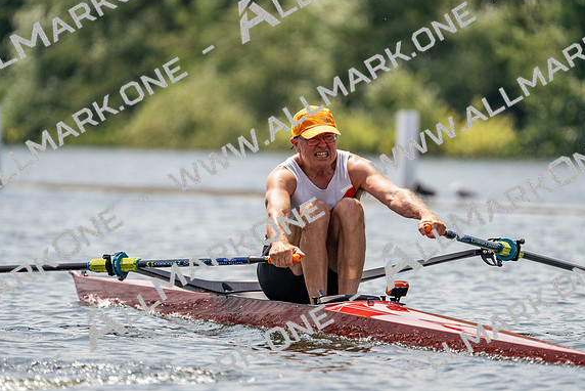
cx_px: 295
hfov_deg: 4.5
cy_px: 194
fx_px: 7381
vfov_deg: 3.0
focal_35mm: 454
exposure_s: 1/1600
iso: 200
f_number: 6.3
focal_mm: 448
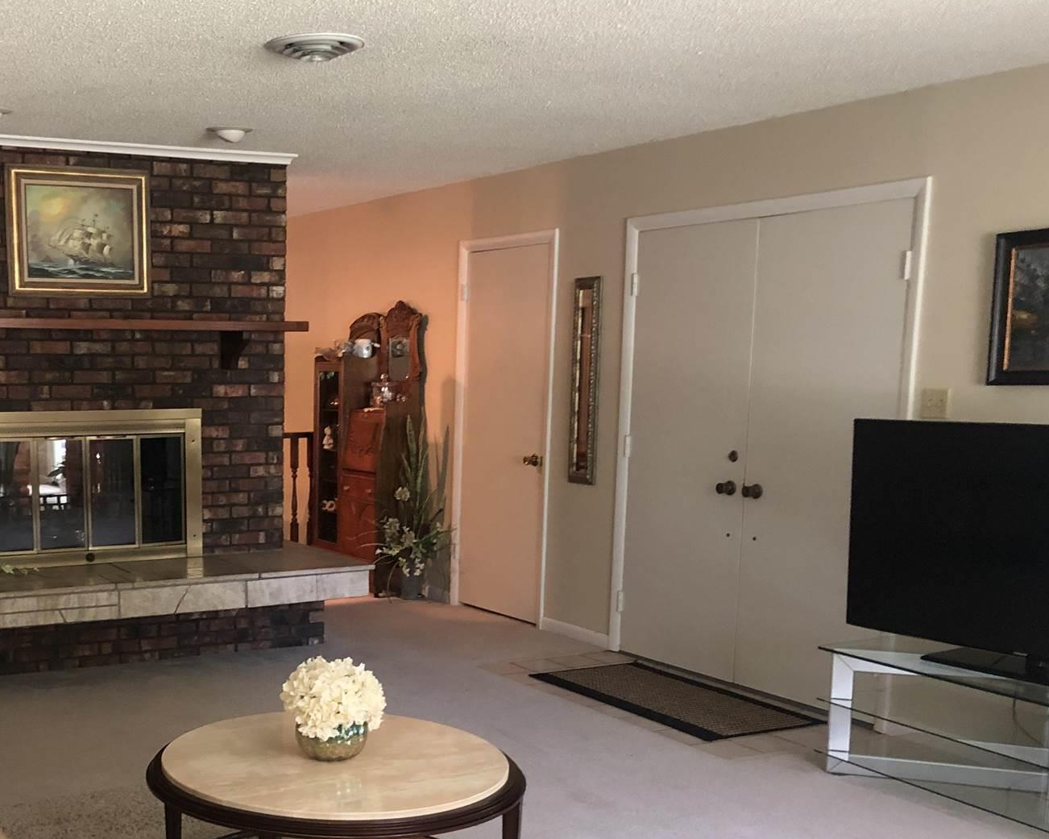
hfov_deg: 41.8
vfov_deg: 34.5
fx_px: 1335
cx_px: 277
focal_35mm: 43
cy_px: 573
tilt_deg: -9.8
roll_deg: -0.4
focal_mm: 3.99
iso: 100
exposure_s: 1/13
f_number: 1.8
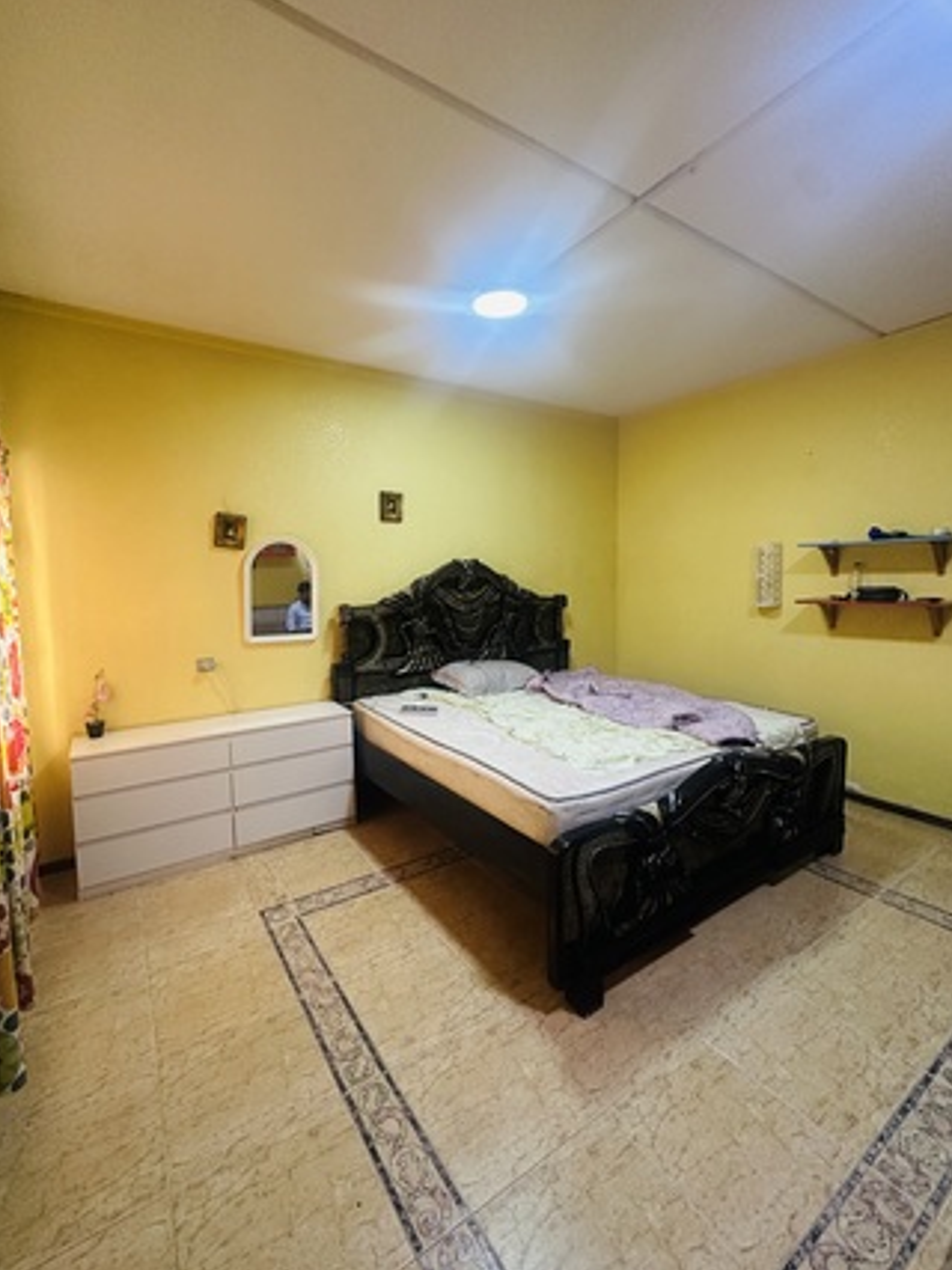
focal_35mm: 15
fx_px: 550
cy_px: 620
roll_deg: +0.5
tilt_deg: -4.1
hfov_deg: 81.6
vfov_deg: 98.2
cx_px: 451
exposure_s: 1/60
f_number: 2.2
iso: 320
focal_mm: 2.22
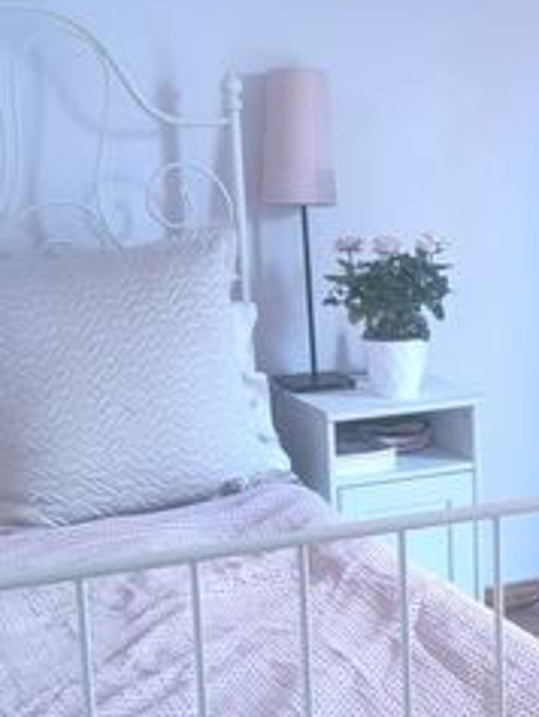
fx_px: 1286
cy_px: 496
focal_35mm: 62
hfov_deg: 22.4
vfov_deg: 30.9
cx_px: 581
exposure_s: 1/33.3
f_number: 1.65
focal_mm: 6.14
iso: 1250
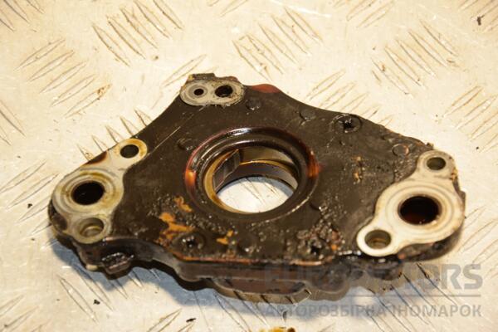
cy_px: 166
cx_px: 249
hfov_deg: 19.5
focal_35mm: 105
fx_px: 1452
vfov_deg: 13.0
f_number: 5.3
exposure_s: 1/200
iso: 800
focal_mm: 70
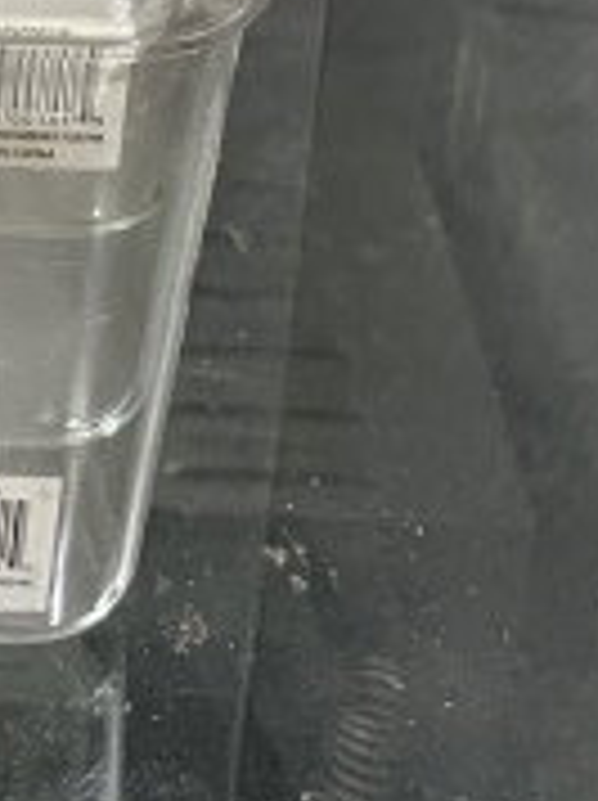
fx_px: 2748
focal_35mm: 119
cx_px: -486
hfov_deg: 11.5
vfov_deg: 14.5
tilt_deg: -17.3
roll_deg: -1.5
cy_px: -655
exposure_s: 1/60
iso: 160
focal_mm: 4.2
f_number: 1.6
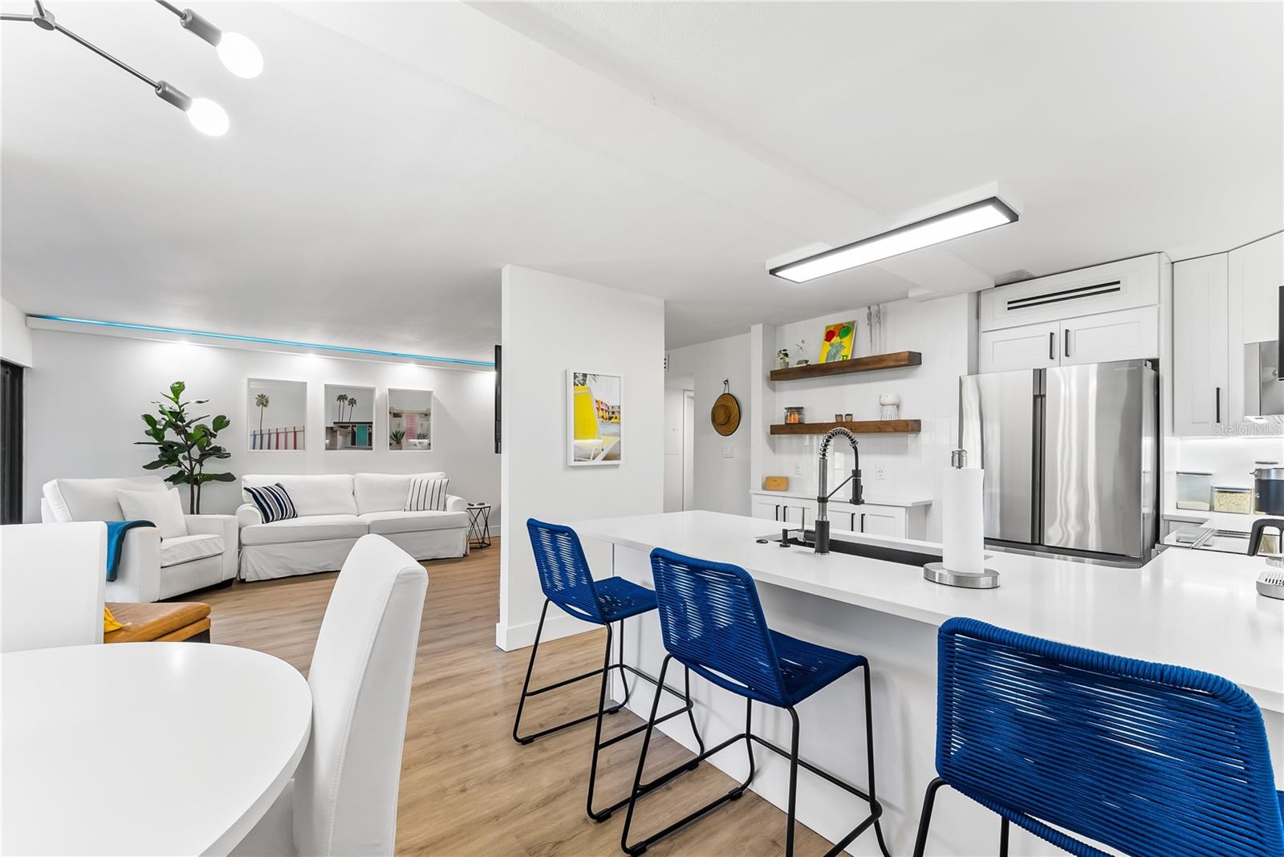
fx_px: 499
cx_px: 642
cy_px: 428
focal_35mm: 14
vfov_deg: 81.3
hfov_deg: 104.2
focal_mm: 14
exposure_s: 2.5
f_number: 9
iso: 250
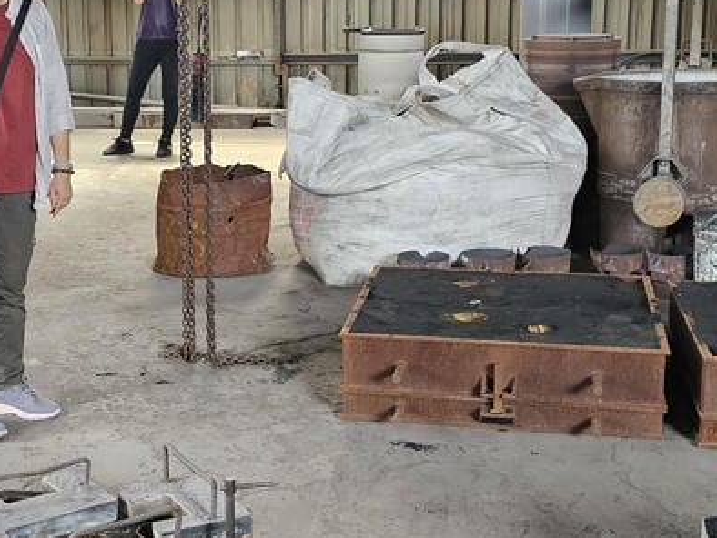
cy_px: 242
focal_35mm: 70
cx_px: 209
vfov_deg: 21.0
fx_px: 1451
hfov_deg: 27.5
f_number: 1.7
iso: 250
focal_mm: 6.3
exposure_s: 1/120
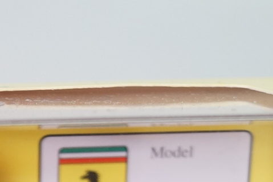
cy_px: 316
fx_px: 1167
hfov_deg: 13.0
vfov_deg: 8.6
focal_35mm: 154
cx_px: -64
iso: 640
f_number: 4
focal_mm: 24
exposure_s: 1/160
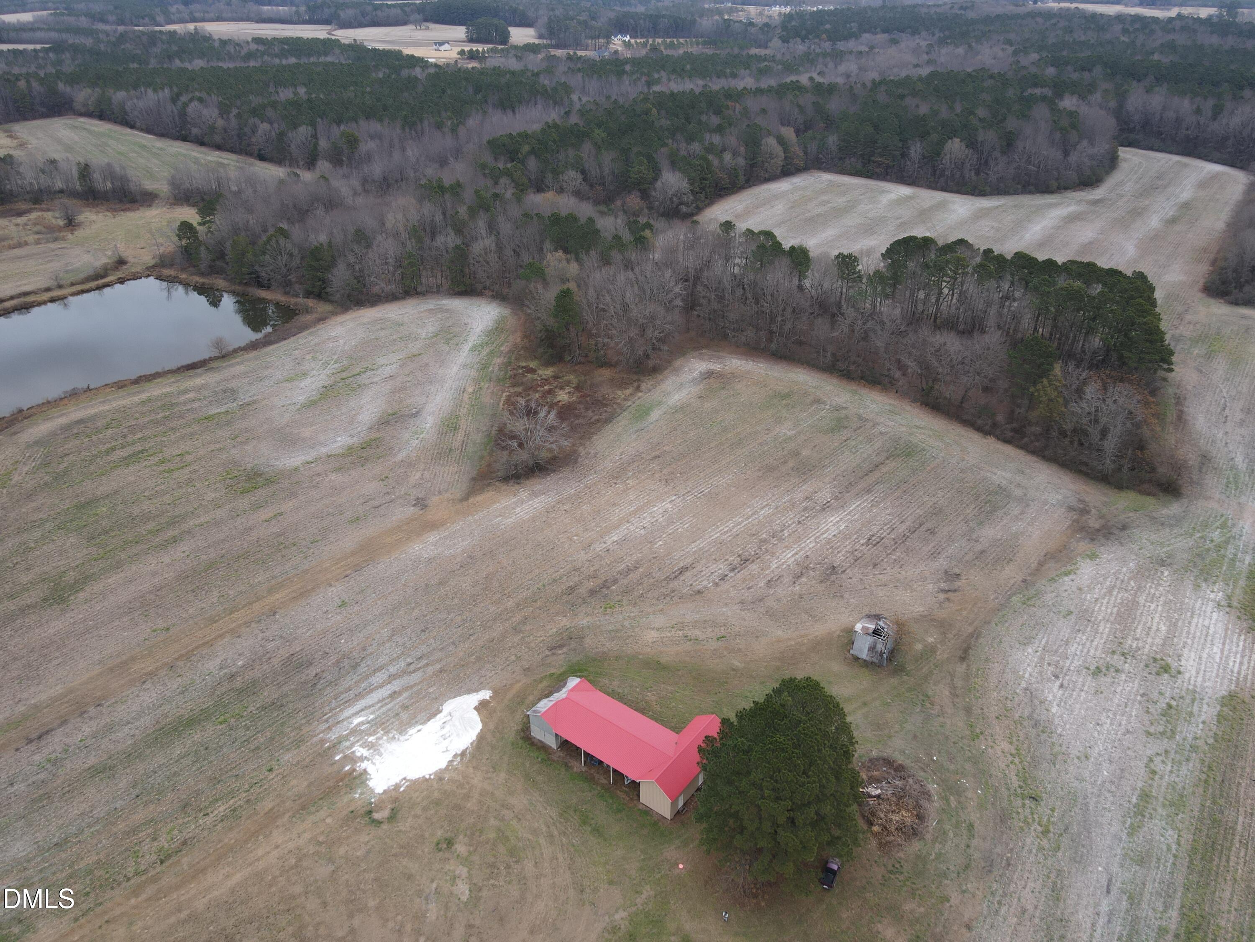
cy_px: 471
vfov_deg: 56.8
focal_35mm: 24
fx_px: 870
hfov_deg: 71.6
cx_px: 628
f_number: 2.8
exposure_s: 1/80
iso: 100
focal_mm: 4.5
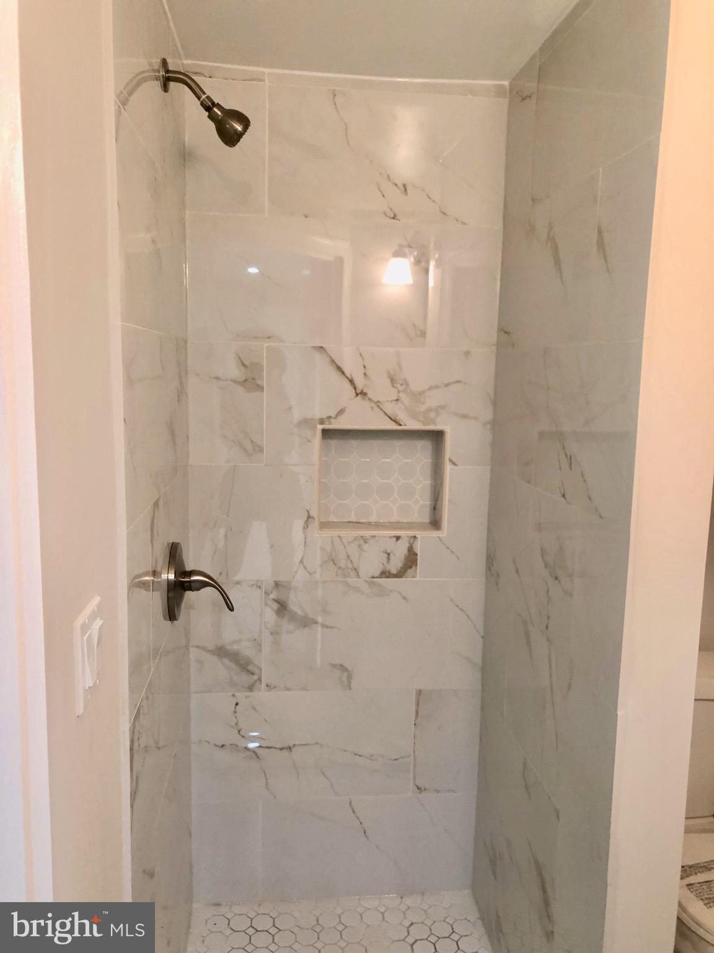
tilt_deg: -8.4
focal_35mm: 28
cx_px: 357
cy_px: 476
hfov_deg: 49.7
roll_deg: -0.6
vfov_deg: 63.4
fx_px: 770
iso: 40
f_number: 1.8
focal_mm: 3.99
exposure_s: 1/15
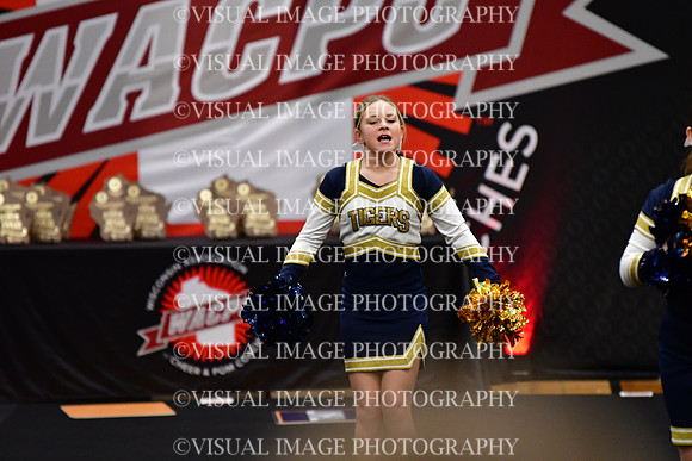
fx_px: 5479
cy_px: 230
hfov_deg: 7.2
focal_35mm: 285
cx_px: 346
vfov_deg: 4.8
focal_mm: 190
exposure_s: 1/800
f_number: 2.8
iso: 4000
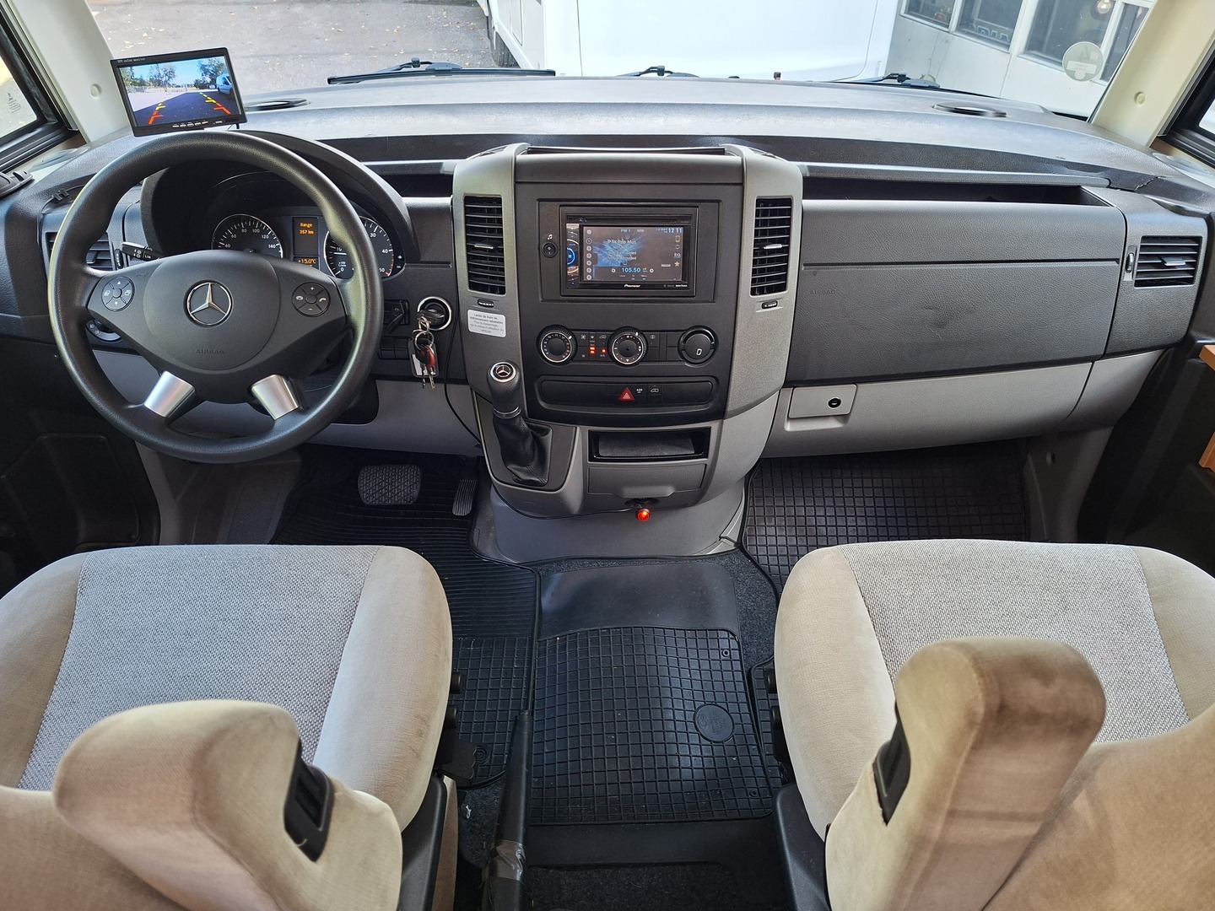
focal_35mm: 23
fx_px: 807
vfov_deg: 58.9
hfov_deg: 73.9
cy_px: 456
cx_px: 608
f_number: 1.8
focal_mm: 5.54
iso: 160
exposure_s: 1/100
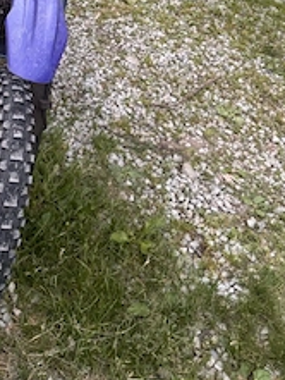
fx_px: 515
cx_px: 64
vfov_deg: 38.2
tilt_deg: -31.4
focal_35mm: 47
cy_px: 52
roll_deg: -3.1
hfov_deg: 30.3
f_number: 1.6
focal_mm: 5.96
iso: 500
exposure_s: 1/60
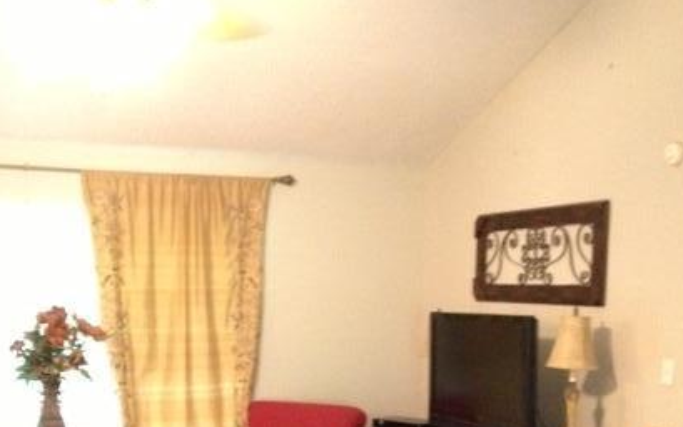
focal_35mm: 58
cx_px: 304
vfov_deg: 22.0
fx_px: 1080
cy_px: 369
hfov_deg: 35.1
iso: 800
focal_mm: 4.28
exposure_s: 1/15
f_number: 2.4
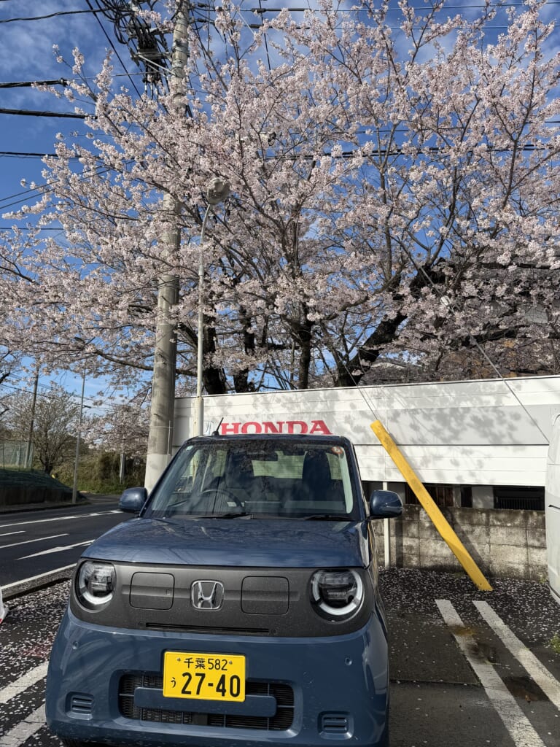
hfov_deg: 56.8
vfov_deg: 71.6
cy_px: 374
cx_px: 280
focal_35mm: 24
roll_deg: -0.8
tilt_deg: +9.5
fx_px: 518
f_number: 1.78
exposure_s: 1/4405
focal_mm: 6.76
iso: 80
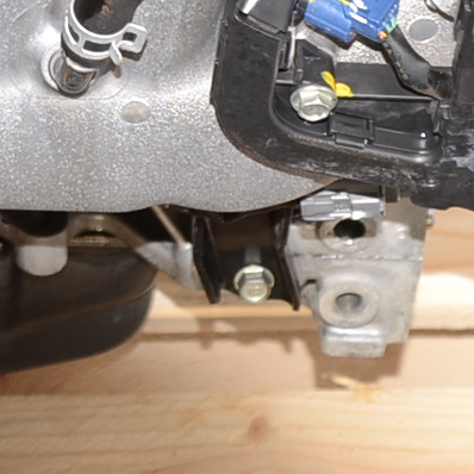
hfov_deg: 9.2
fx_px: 2928
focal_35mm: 189
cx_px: -20
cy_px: -426
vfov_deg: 8.8
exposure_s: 1/100
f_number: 4.5
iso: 100
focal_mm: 24
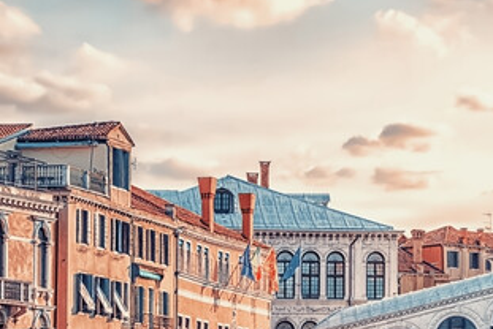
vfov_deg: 7.3
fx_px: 2577
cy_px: 314
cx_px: 556
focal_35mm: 188
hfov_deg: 10.8
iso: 64
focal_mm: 78
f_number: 5.6
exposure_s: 1/125
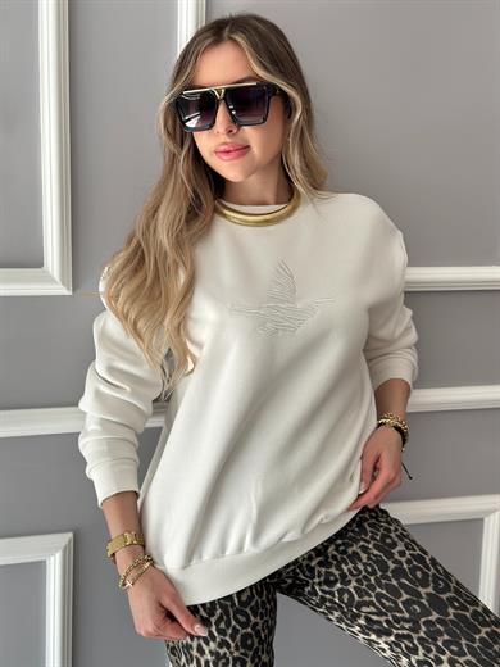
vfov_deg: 39.7
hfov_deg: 30.3
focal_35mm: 48
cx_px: 250
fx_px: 924
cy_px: 334
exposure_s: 1/205
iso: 80
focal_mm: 6.86
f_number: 1.78
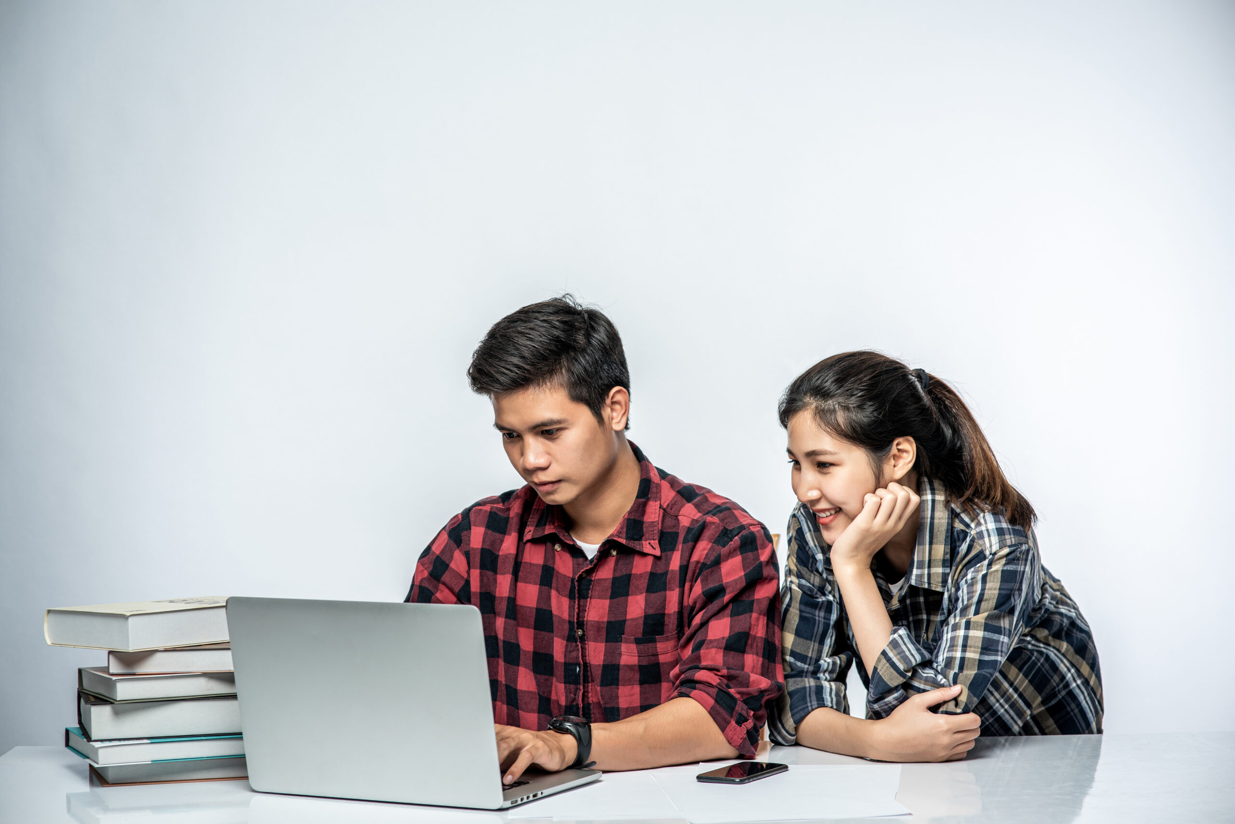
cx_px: 618
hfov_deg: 23.9
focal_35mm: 85
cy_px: 412
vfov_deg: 16.1
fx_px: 2917
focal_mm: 85
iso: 100
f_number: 4
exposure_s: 1/200
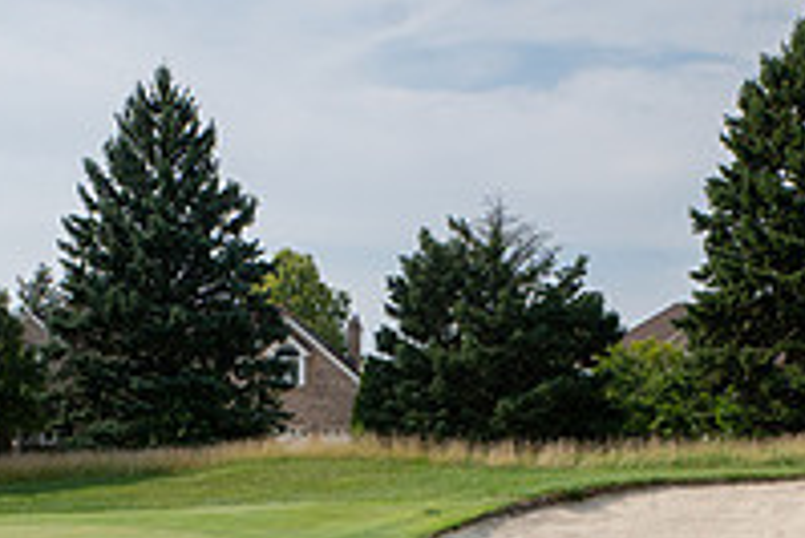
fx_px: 1566
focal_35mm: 70
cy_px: 738
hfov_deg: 28.8
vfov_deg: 18.0
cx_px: 437
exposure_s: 1/2500
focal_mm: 24
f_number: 6.3
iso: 250
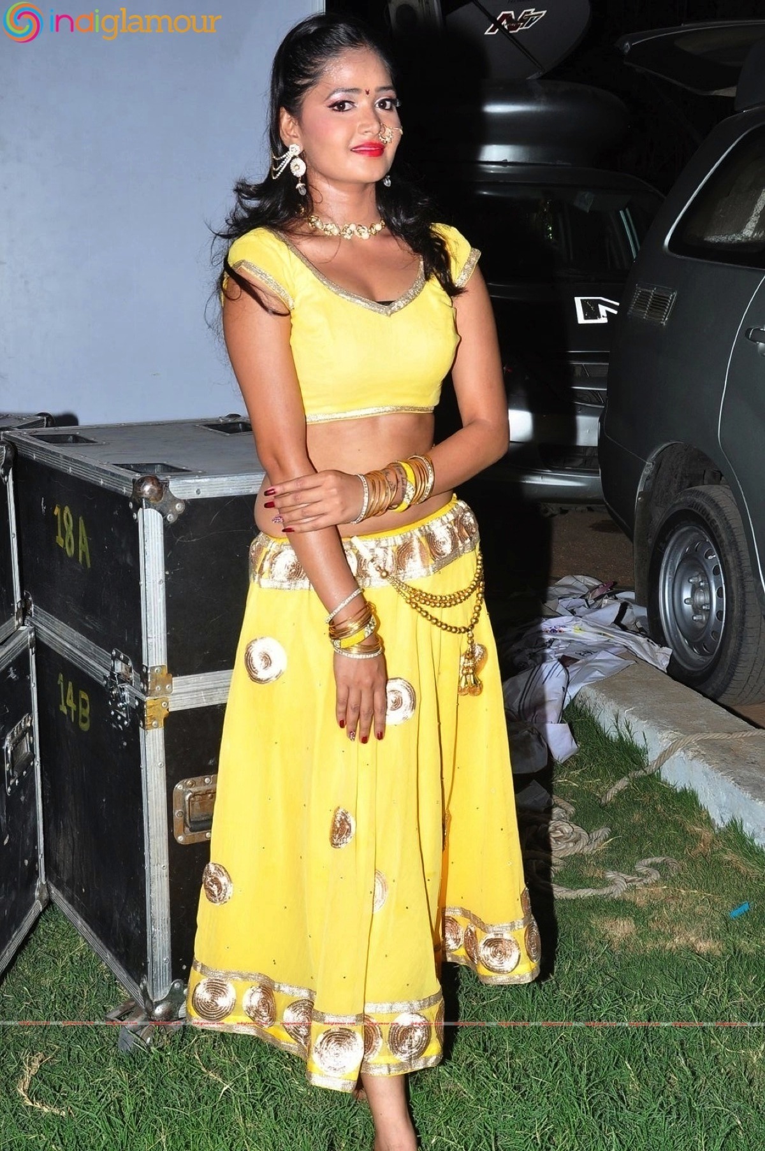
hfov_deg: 26.4
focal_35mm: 51
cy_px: 576
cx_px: 382
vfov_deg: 38.9
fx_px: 1629
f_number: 10
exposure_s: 1/125
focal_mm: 34
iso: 500
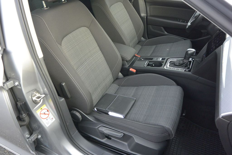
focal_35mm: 27
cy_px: 78
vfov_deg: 47.9
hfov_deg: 67.4
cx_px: 116
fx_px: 174
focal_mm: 10
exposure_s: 1/125
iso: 250
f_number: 3.5
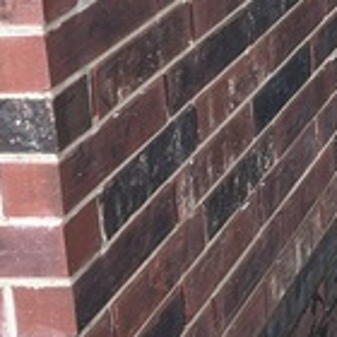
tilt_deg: -9.4
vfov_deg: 14.9
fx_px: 1157
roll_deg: +0.1
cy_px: -224
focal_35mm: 105
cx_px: 765
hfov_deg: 13.2
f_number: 1.5
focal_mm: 5.7
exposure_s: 1/121
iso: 64
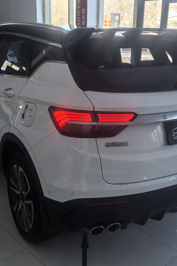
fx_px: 310
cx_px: 110
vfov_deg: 46.4
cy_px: 134
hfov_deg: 31.8
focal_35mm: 42
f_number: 2
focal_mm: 5.75
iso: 50
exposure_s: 1/610
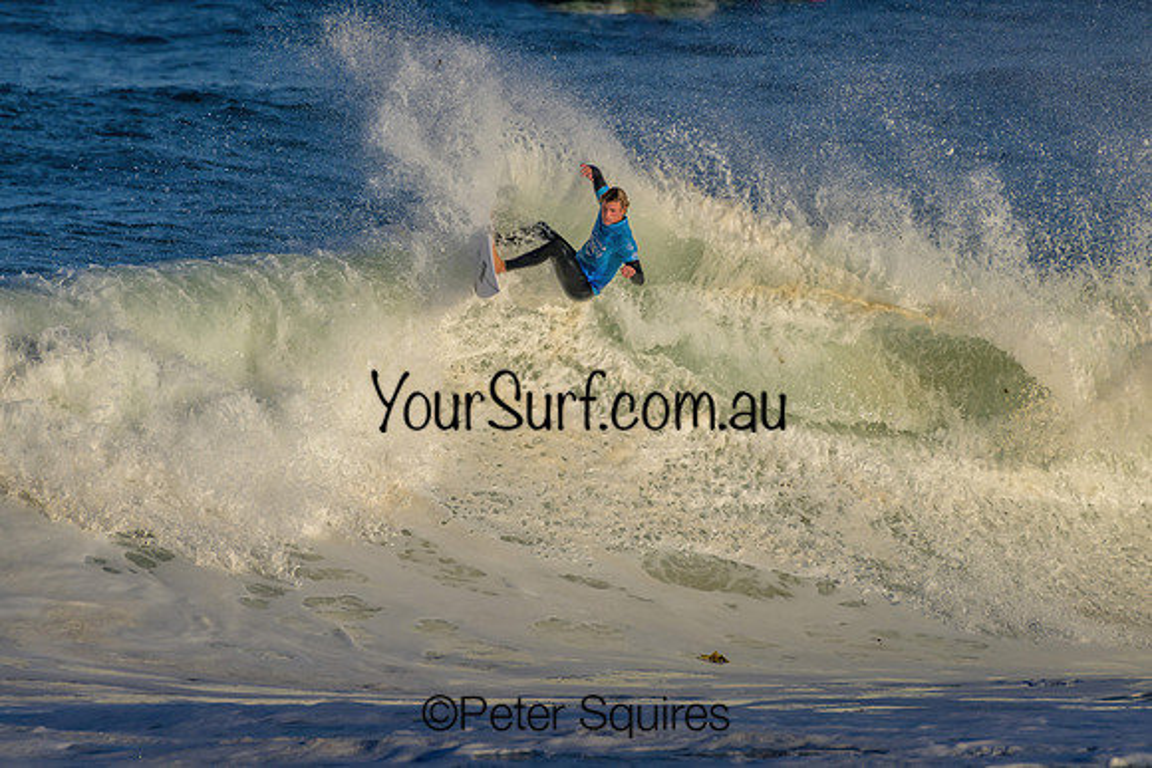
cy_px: 384
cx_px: 576
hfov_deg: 2.1
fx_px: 32006
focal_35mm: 1000
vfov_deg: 1.4
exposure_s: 1/3200
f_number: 11
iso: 720
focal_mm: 1000
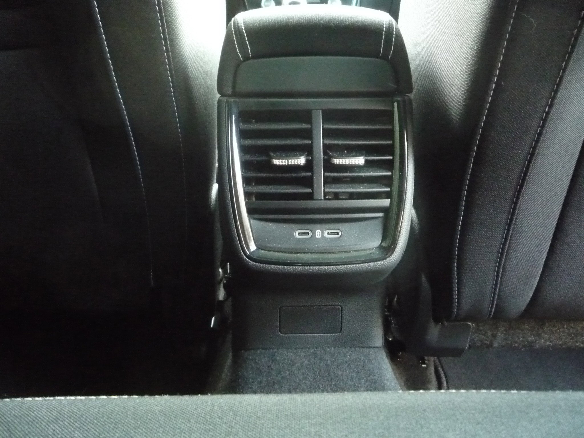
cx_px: 292
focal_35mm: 30
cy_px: 219
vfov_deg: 46.8
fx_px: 506
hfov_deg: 60.0
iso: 800
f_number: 3.3
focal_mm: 5.2
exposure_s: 1/13
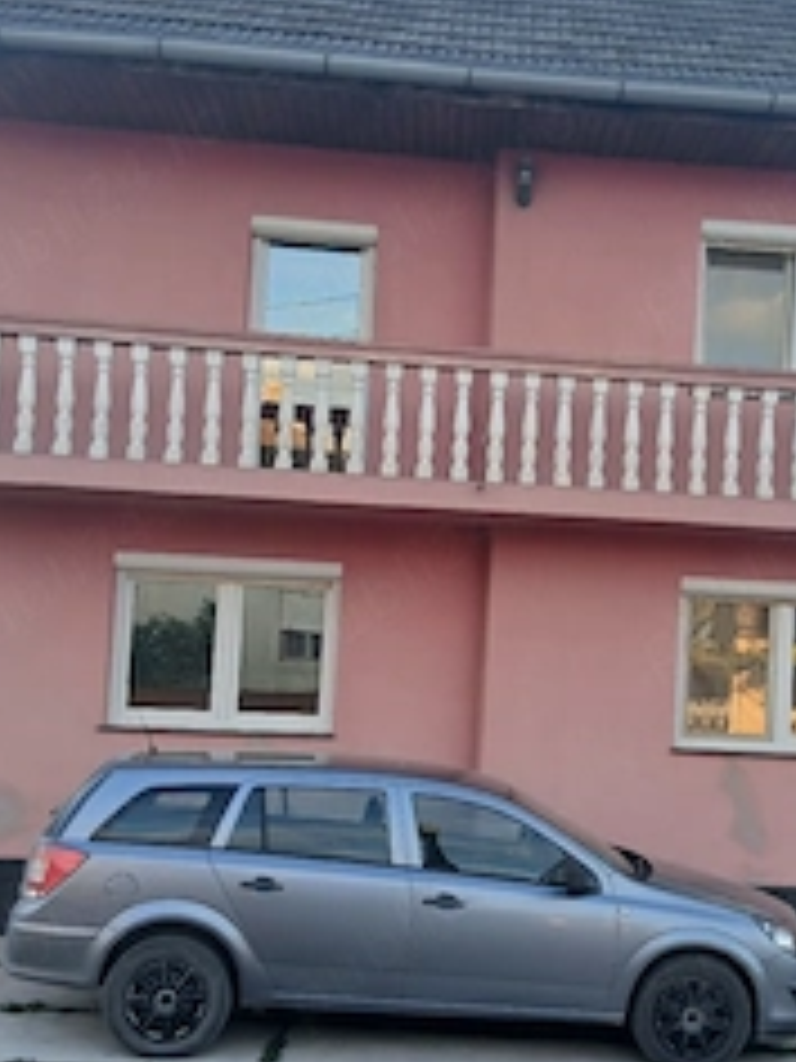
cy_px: 616
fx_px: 1349
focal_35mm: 44
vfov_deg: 42.8
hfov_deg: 32.6
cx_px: 522
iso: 32
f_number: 1.8
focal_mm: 3.98
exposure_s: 1/101
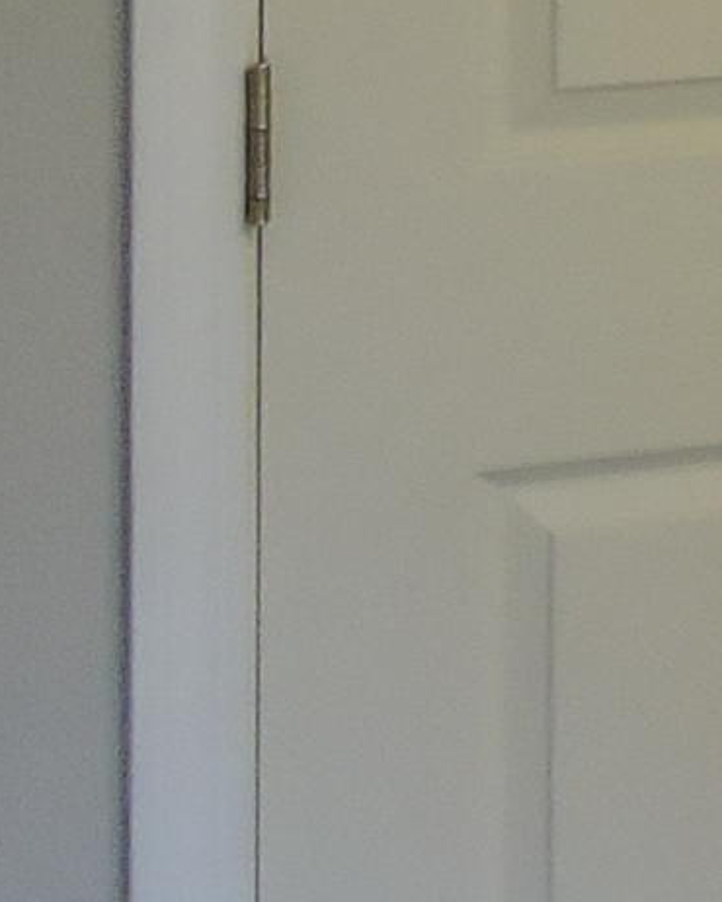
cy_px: -713
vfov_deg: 11.7
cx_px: 2572
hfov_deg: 7.9
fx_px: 4057
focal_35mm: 152
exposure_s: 1/30
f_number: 3.3
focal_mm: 4.3
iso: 320
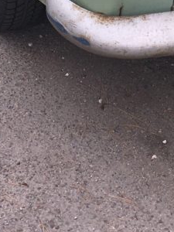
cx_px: 172
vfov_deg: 12.9
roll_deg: -4.4
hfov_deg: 10.3
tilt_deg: -22.4
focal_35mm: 143
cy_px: -135
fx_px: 958
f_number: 2.2
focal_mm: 4.15
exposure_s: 1/466
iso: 25
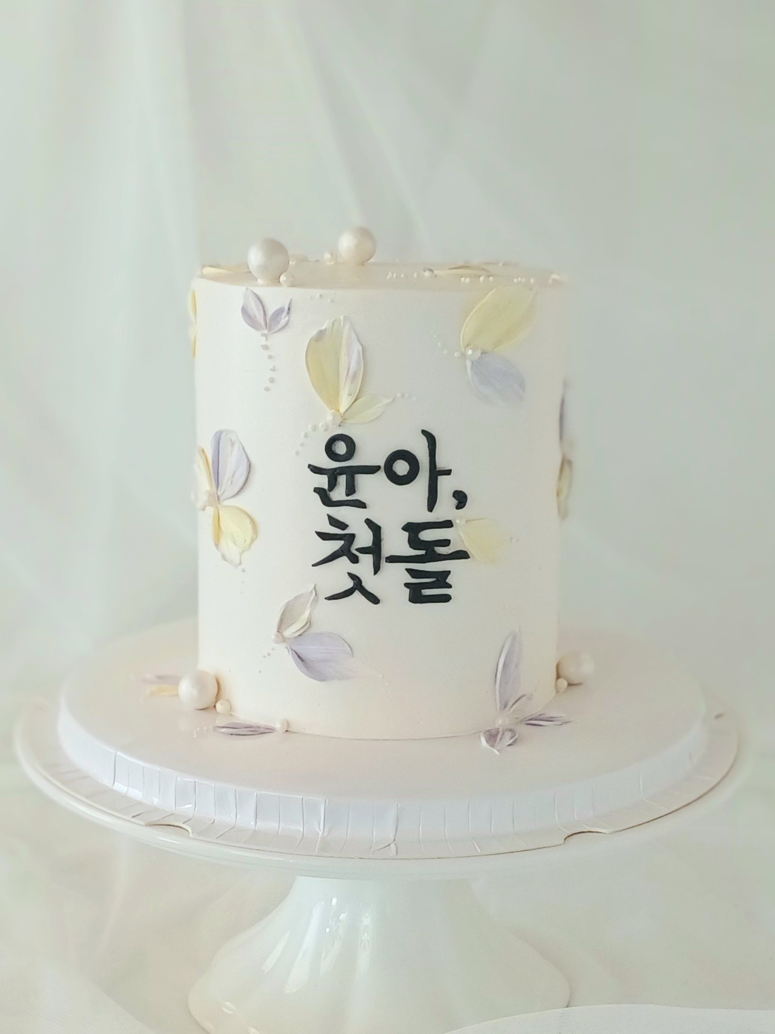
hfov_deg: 54.9
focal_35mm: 25
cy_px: 517
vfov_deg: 69.4
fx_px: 746
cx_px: 388
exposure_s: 1/60.2
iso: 160
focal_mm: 4.65
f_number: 1.8
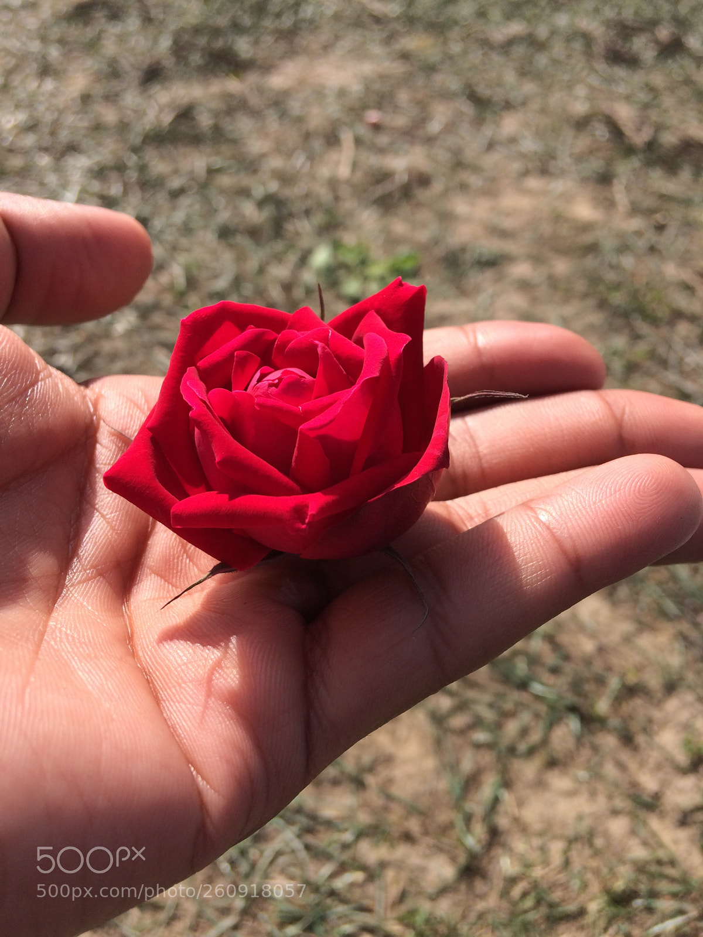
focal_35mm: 29
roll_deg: -6.6
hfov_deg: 48.2
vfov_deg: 61.7
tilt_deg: -44.8
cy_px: 468
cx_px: 352
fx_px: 785
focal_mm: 4.15
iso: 32
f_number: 2.2
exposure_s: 1/1368
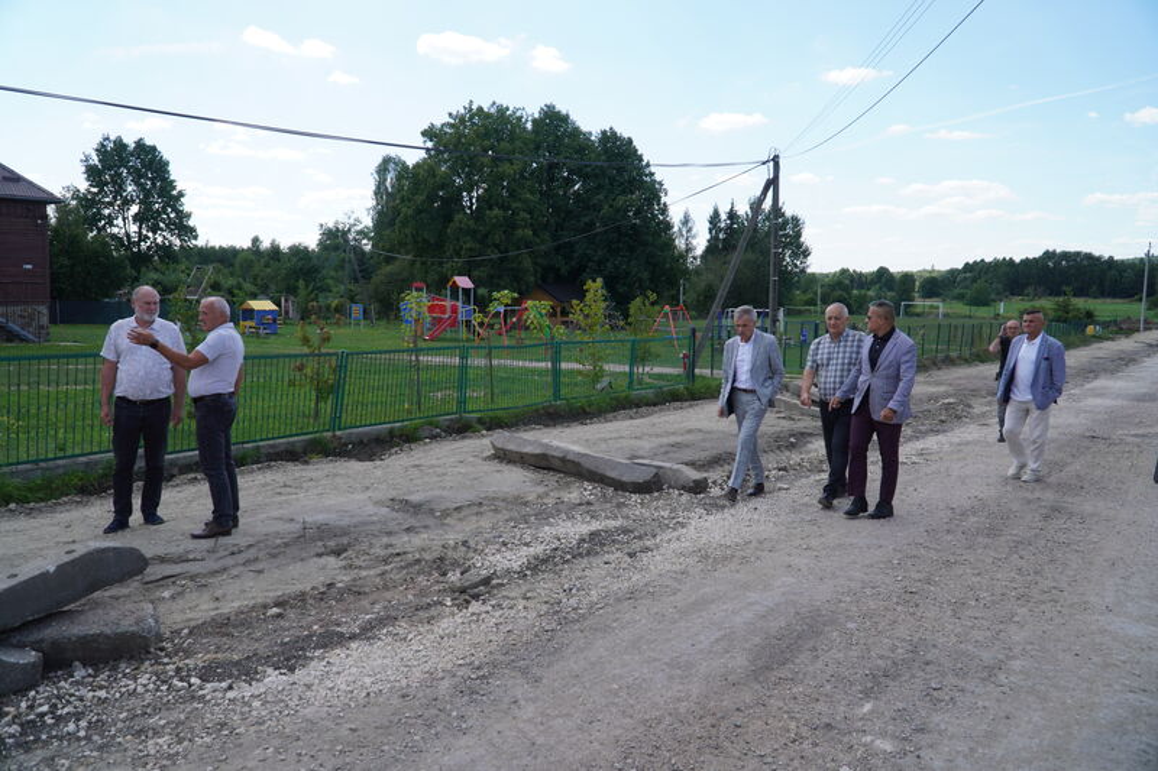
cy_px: 386
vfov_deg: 47.9
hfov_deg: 67.4
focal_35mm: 27
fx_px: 868
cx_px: 579
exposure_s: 1/400
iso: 100
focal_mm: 18
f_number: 4.5
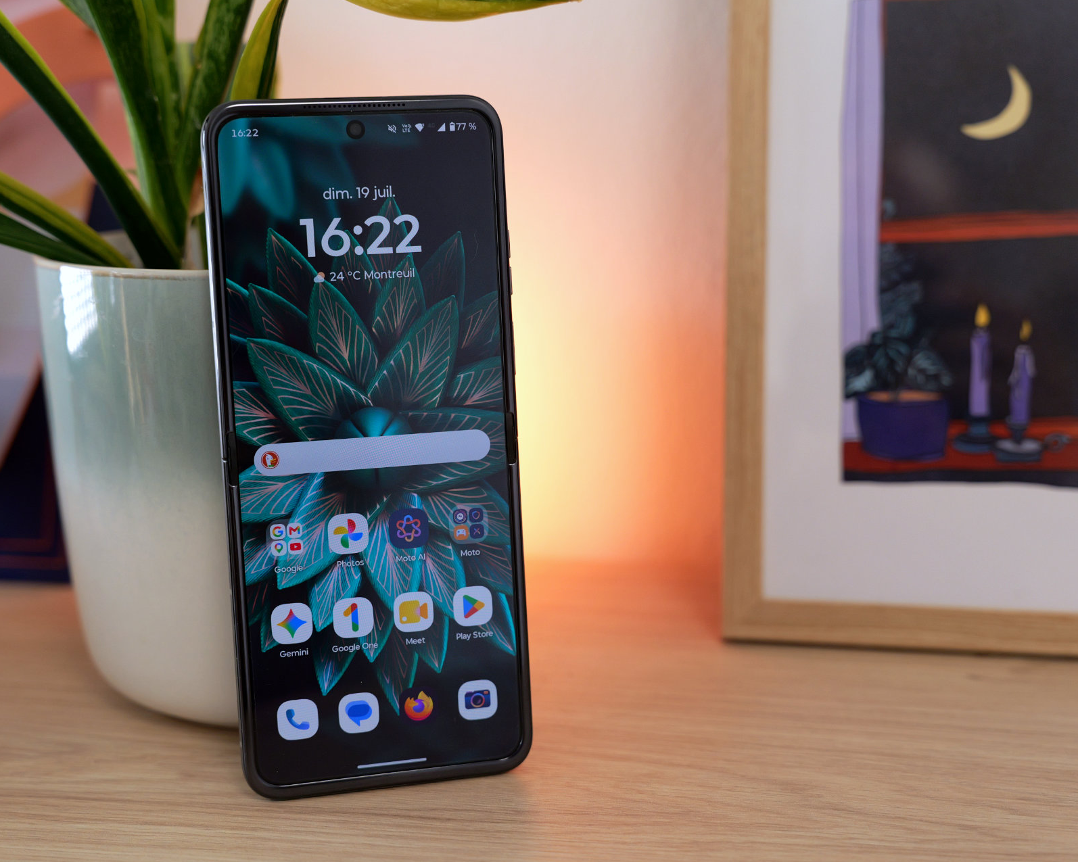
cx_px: 523
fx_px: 1659
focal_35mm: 52
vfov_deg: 29.1
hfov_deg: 36.0
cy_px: 431
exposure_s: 1/640
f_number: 4
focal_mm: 46
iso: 1250
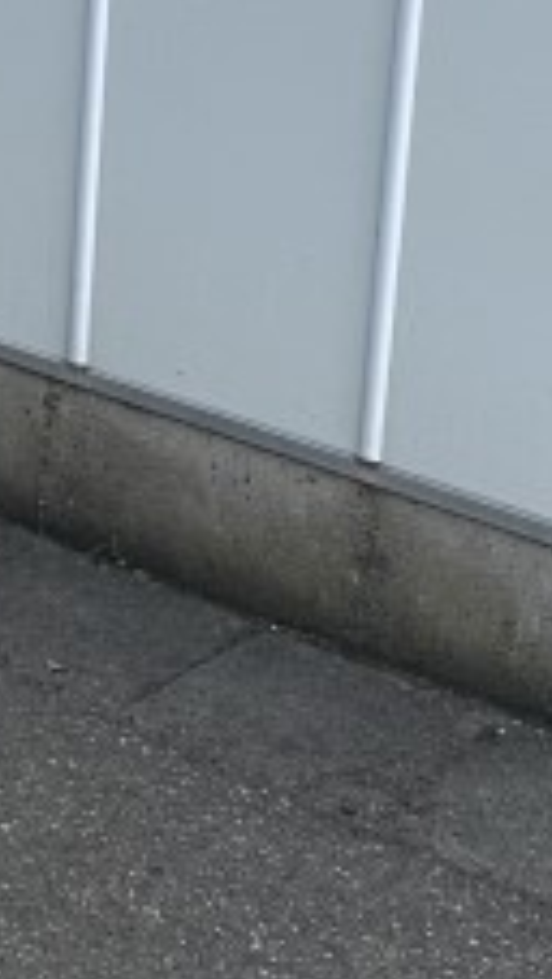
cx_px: -893
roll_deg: +2.0
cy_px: 99
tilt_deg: -18.2
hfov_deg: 9.0
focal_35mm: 118
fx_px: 3065
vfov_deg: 17.9
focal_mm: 6.86
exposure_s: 1/1107
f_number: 1.78
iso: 80
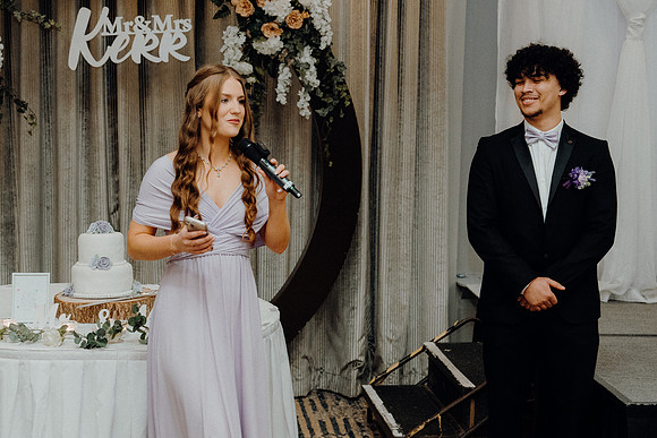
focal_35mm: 69
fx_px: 1259
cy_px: 219
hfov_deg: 29.2
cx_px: 328
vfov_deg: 19.7
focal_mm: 46
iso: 2500
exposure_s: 1/200
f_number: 3.5
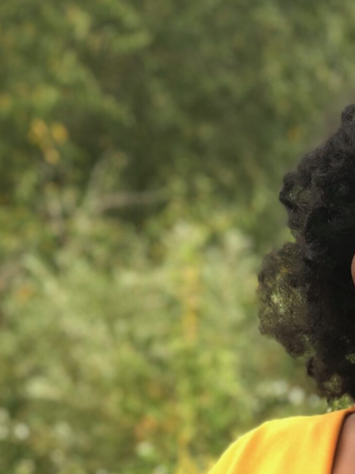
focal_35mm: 144
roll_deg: -1.3
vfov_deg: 13.4
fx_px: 1969
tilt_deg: -10.3
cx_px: 317
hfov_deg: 10.3
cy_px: 519
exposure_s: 1/120
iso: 32
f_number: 2.4
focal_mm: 6
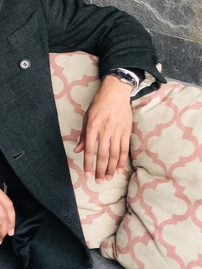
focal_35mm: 183
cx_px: -59
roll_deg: -1.8
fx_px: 1424
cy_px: -122
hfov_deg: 8.0
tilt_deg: -9.1
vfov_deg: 10.5
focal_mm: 6
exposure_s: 1/60
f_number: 2.4
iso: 64
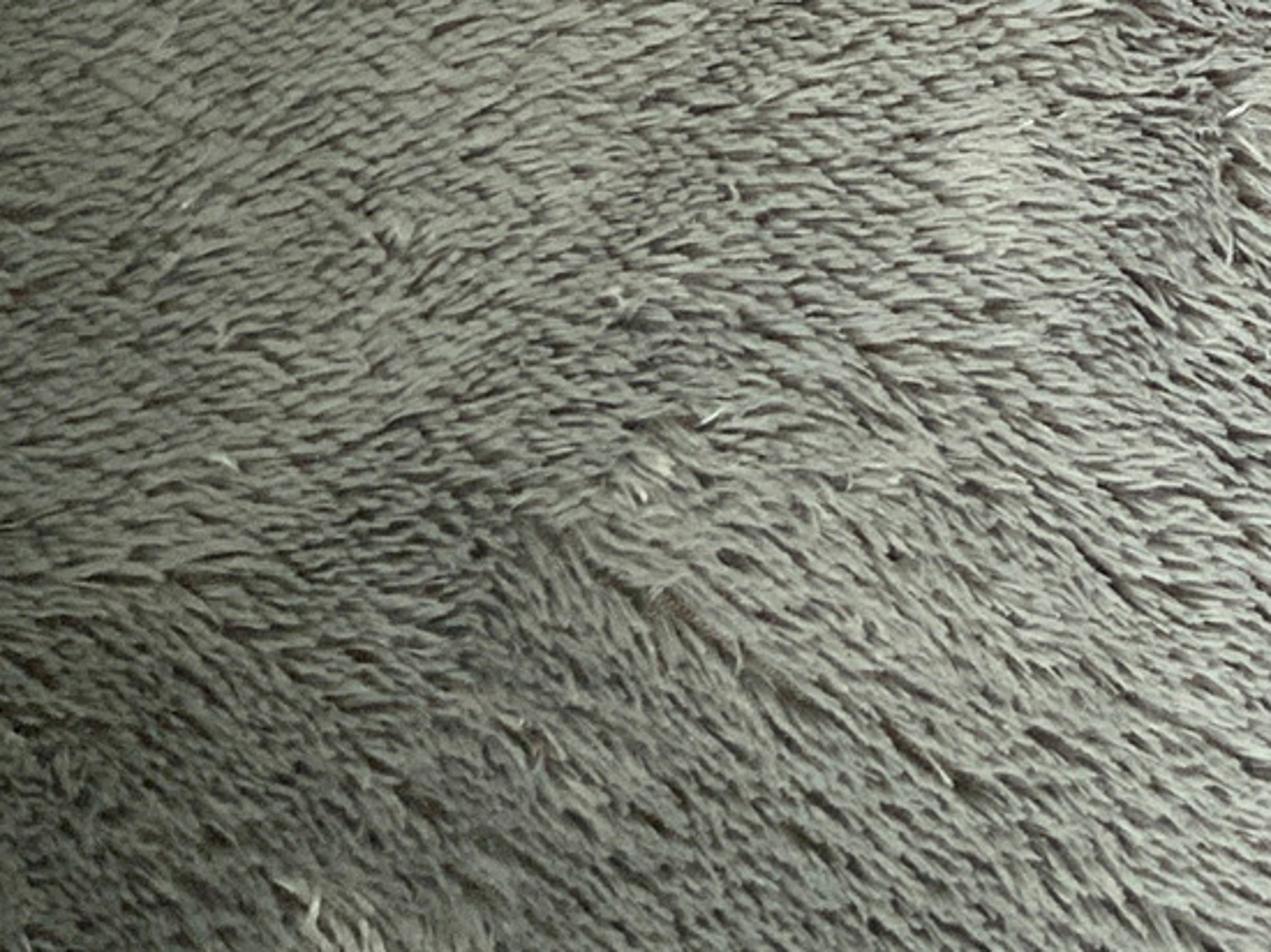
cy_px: -726
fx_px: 4955
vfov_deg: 10.4
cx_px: 2498
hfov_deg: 12.8
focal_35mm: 135
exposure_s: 1/104
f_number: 1.8
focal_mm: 3
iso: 50
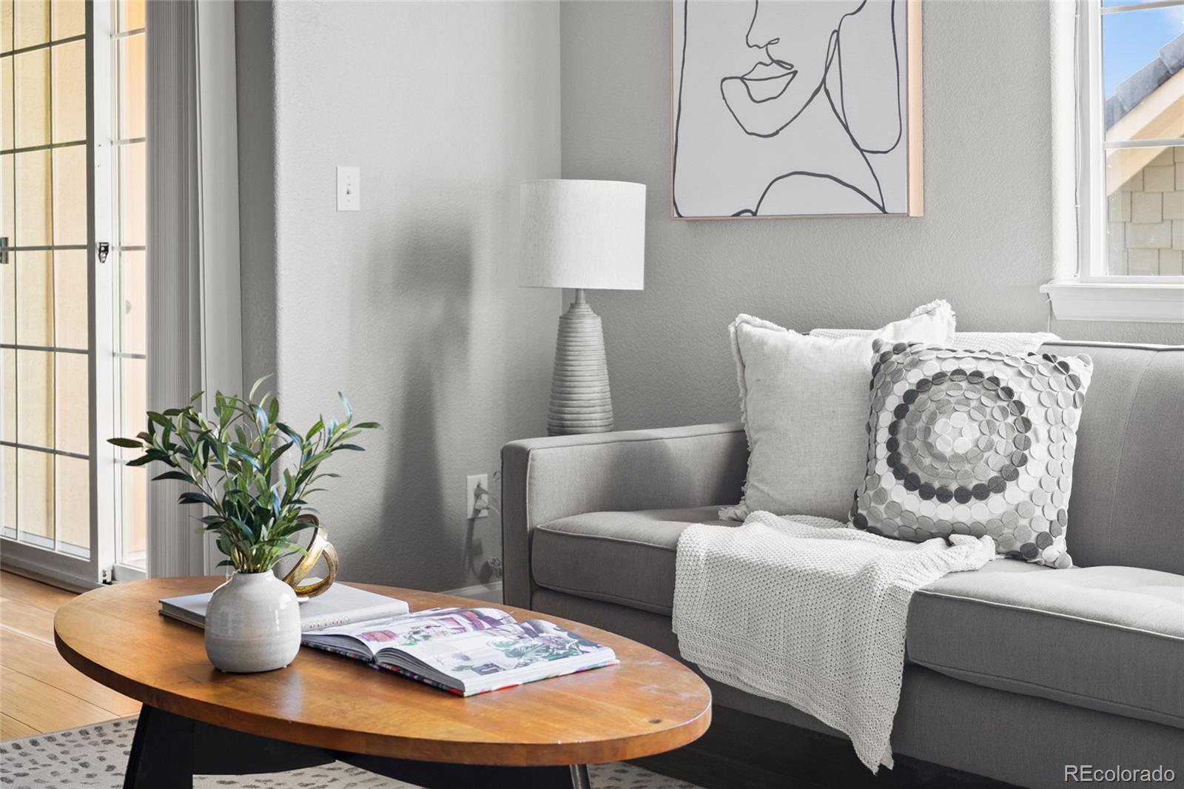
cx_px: 592
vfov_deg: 26.0
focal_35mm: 52
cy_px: 394
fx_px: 1710
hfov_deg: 38.2
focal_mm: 35
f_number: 4
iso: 160
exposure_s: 1/13
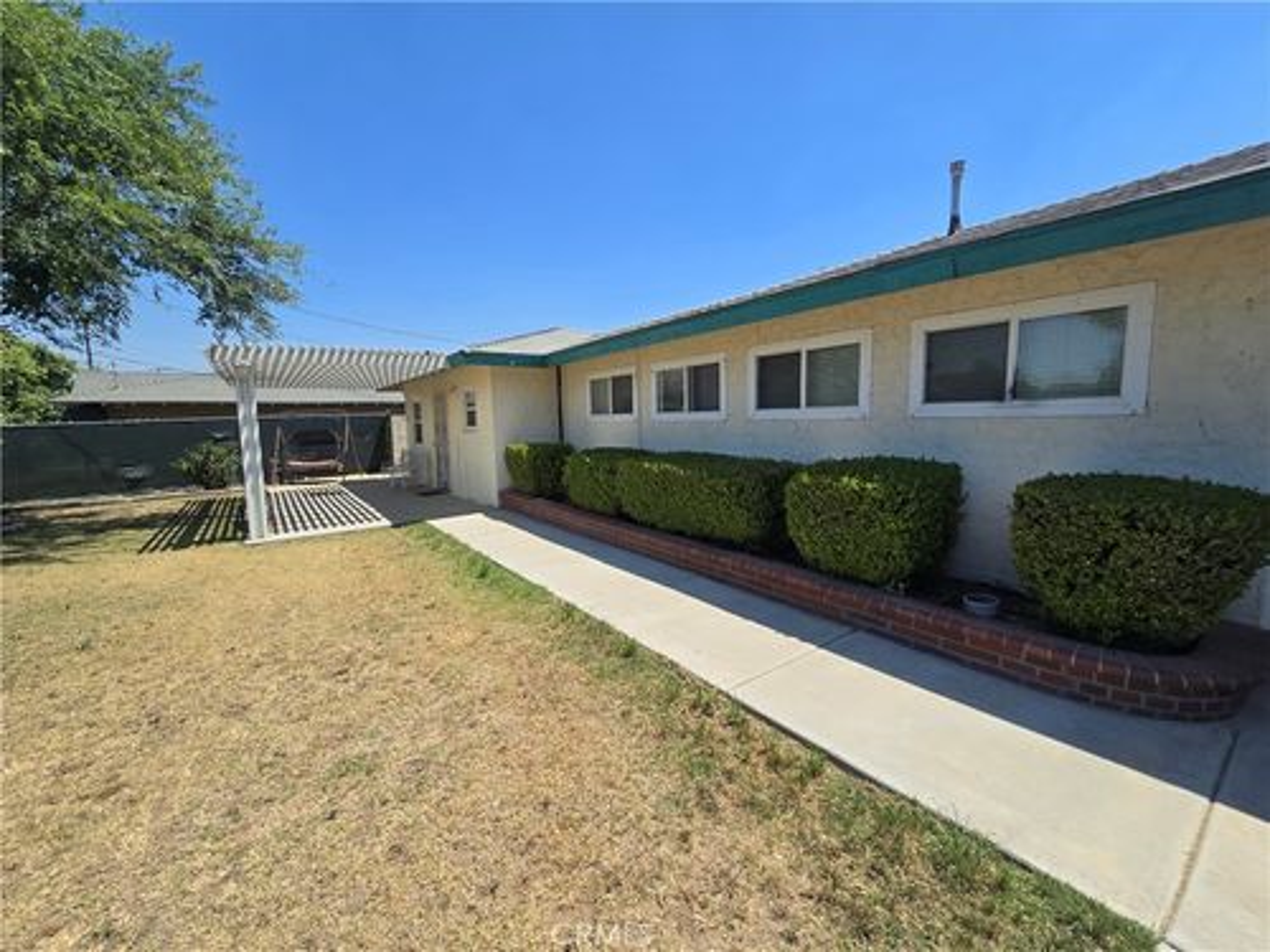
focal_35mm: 13
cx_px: 635
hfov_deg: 106.2
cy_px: 476
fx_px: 477
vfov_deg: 89.9
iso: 50
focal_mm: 2.2
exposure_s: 1/2216
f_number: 2.2
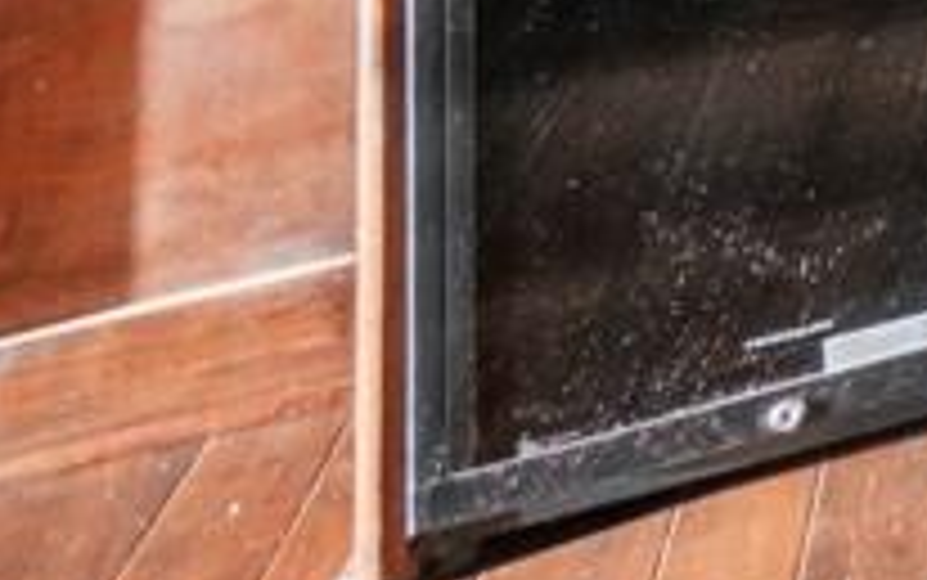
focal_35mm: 76
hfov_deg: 14.6
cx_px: 2290
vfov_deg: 12.4
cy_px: -917
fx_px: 1921
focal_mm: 10
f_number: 8
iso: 200
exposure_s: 1/30
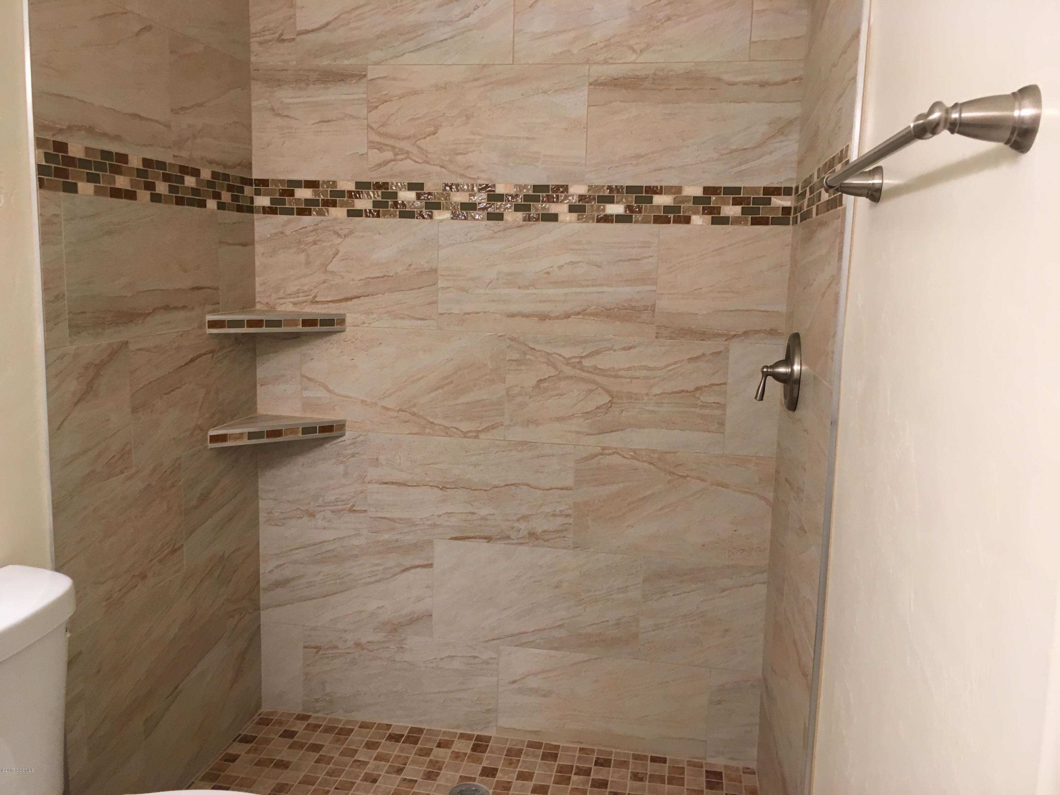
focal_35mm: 29
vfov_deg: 48.2
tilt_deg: -8.7
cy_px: 398
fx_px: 888
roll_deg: -0.7
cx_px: 530
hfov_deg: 61.7
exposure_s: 1/30
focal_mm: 4.15
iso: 64
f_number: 2.2
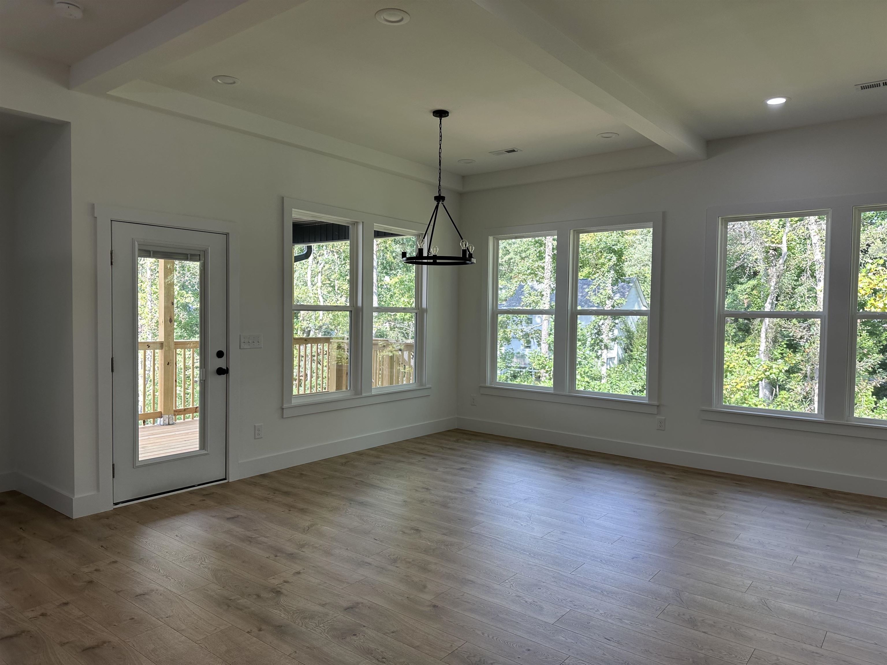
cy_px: 332
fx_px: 615
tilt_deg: -2.0
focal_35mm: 24
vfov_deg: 56.8
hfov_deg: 71.6
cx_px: 444
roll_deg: -1.0
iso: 64
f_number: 1.78
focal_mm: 6.86
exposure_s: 1/140
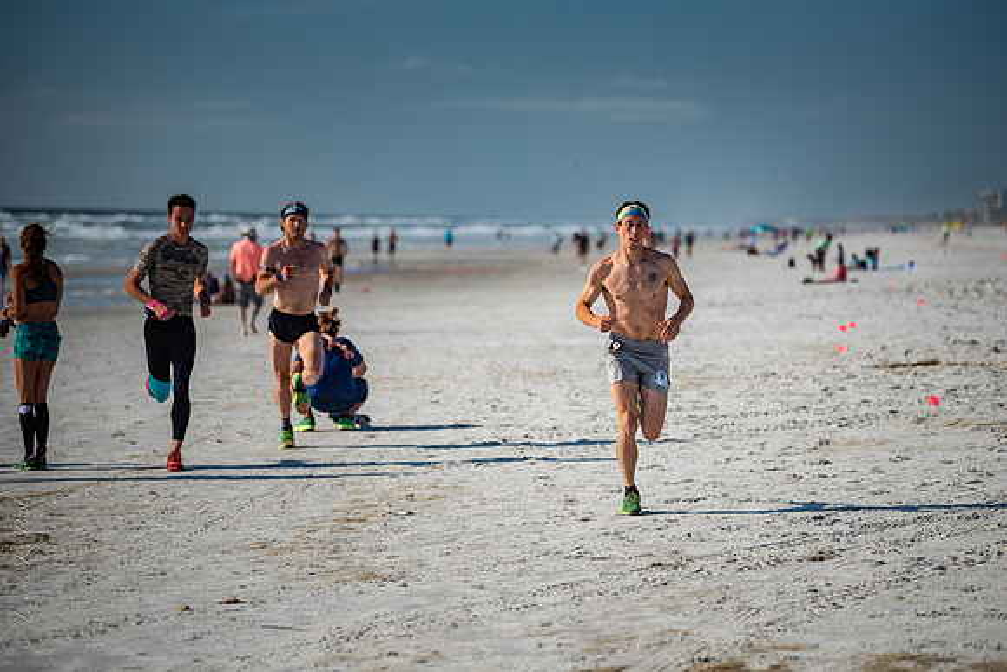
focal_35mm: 133
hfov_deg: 15.4
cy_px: 305
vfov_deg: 10.3
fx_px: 3731
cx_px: 550
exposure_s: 1/4000
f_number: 2.8
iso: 320
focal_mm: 122
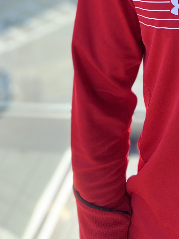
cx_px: 250
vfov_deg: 19.0
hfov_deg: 16.0
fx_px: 593
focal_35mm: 86
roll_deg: -0.6
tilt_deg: -9.2
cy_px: -153
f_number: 1.5
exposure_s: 1/1361
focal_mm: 5.7
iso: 50
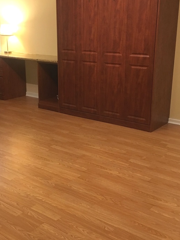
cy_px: 120
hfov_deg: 31.5
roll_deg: +1.0
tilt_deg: -16.0
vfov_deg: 41.2
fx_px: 319
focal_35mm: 46
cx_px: 74
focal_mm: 4.15
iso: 160
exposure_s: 1/30
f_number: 2.2
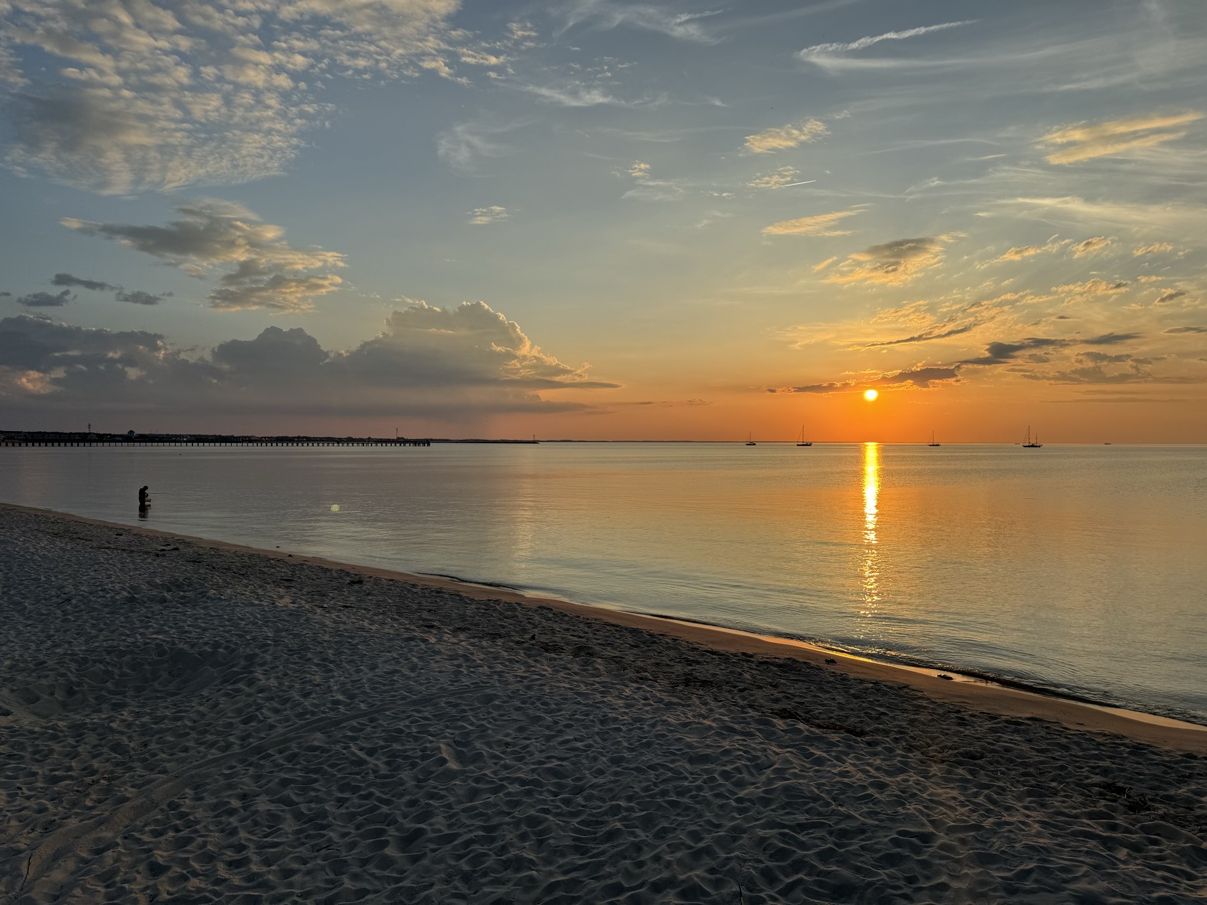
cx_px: 604
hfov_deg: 71.6
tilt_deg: -1.2
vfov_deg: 56.8
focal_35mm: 24
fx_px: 837
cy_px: 452
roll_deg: +0.1
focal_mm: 6.76
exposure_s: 1/4049
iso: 80
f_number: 1.78
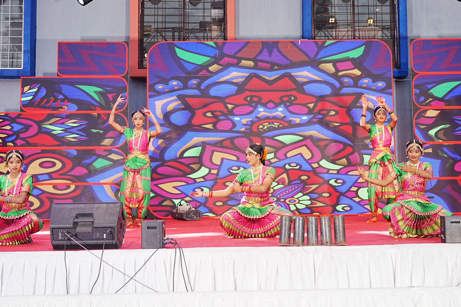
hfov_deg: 35.0
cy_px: 113
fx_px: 730
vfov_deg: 23.7
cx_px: 257
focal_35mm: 57
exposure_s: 1/125
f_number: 4.5
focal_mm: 44
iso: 160
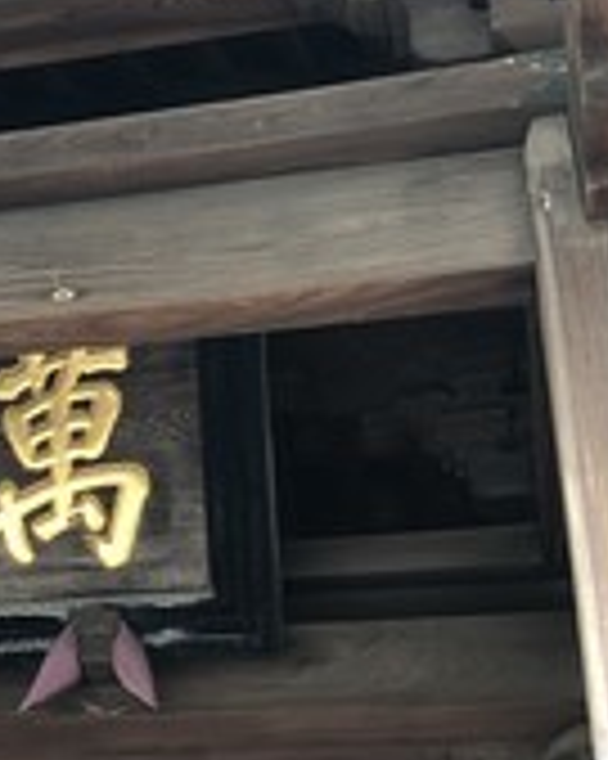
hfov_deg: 20.5
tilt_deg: +30.4
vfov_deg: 26.0
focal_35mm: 73
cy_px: 481
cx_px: 50
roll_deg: -4.4
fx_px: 1643
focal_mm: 3.99
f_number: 1.8
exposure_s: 1/30
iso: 25
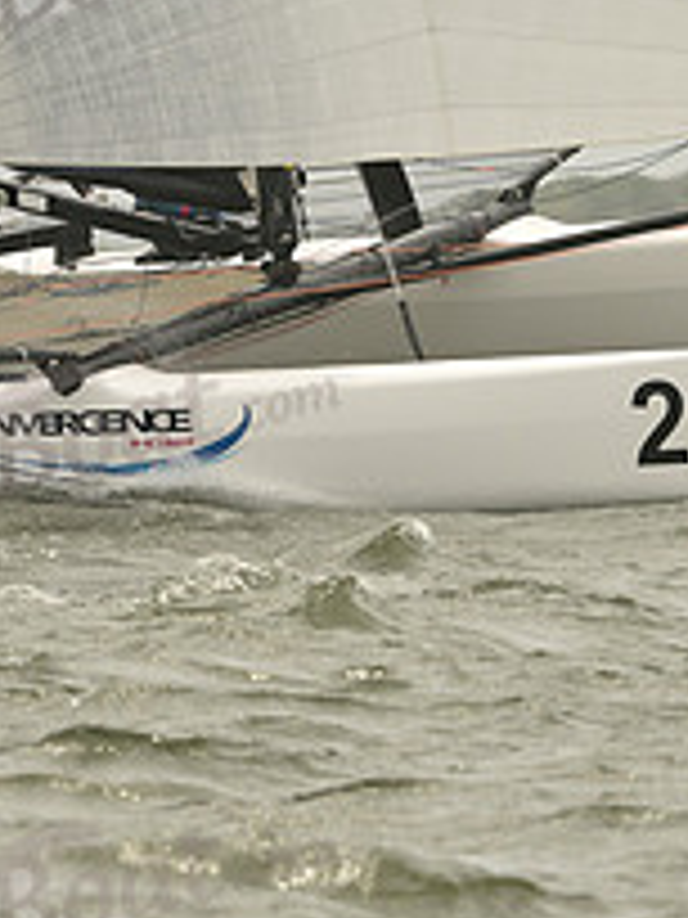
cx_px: 576
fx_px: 18815
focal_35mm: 710
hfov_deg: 2.1
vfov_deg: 2.8
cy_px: 160
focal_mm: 260
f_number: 9
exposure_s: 1/1000
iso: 320
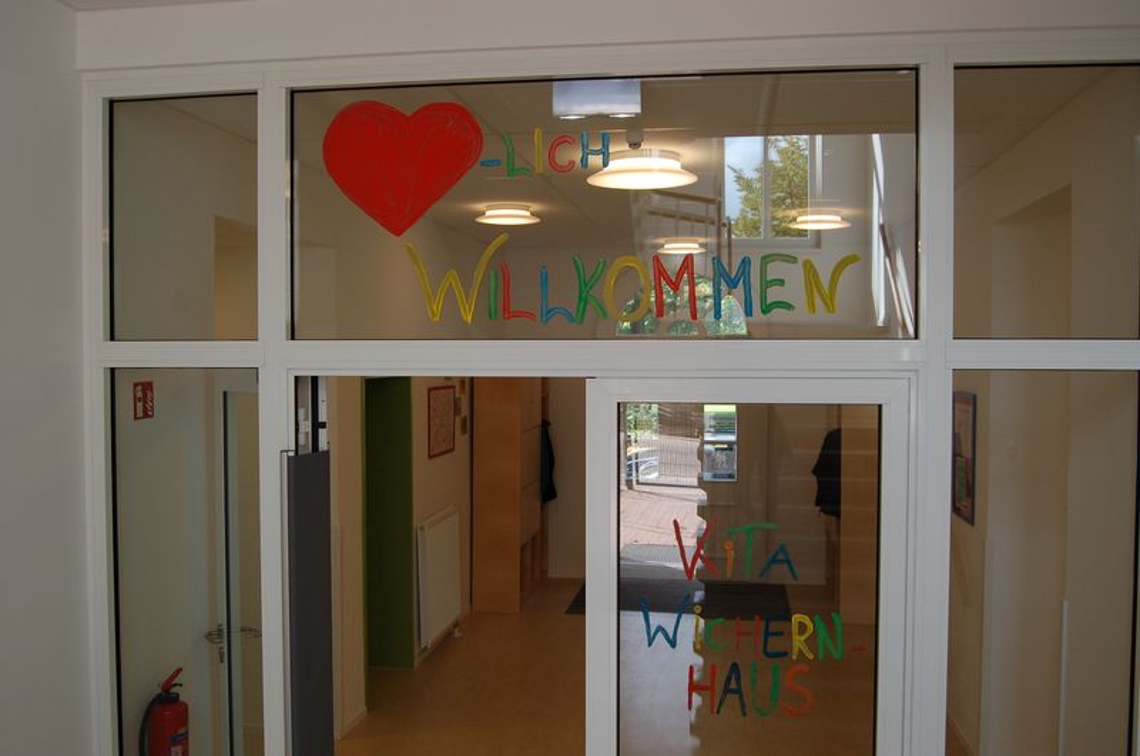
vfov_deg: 39.9
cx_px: 570
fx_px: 1044
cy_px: 378
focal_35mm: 33
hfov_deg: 57.3
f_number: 5.6
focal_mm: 22
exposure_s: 1/125
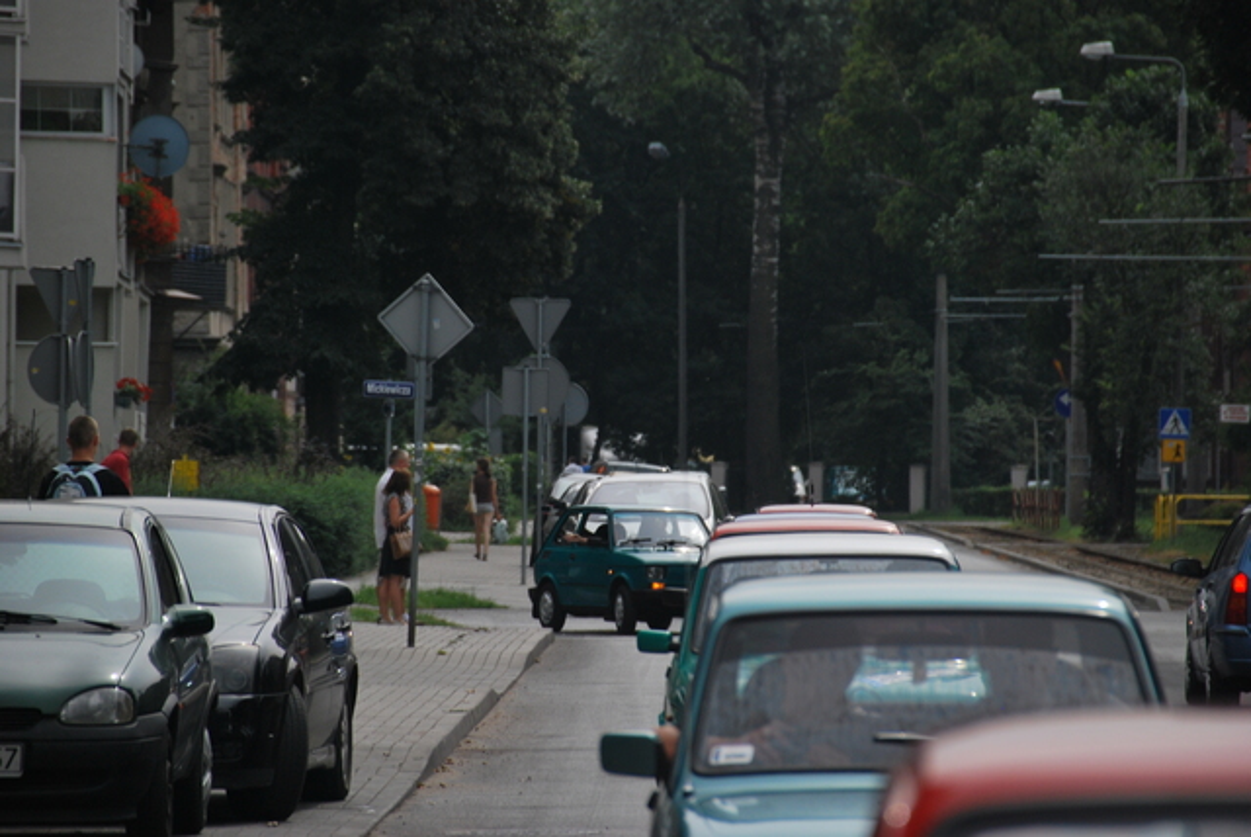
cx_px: 626
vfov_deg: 4.6
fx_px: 10434
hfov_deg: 6.9
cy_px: 418
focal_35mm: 300
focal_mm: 200
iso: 250
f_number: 6.3
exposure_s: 1/500
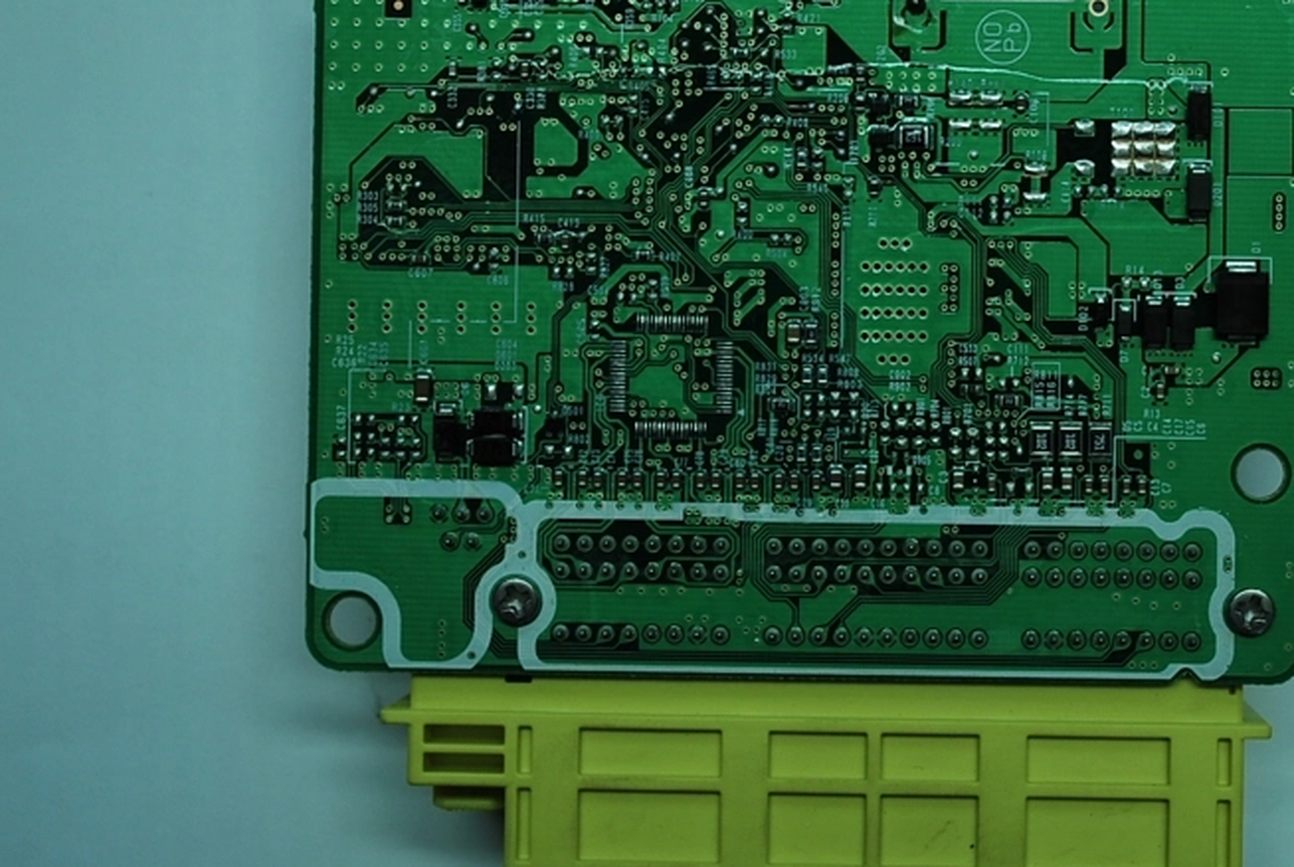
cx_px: 887
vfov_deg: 18.5
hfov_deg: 27.1
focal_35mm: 74
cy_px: 359
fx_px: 2663
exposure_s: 1/30
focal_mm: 32
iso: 200
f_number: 5
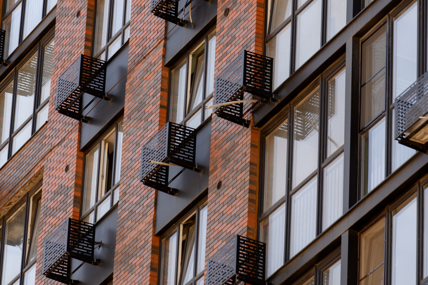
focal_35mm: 259
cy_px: 118
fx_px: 3076
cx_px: 202
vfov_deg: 5.3
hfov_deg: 8.0
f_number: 4
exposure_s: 1/160
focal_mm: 150
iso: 50
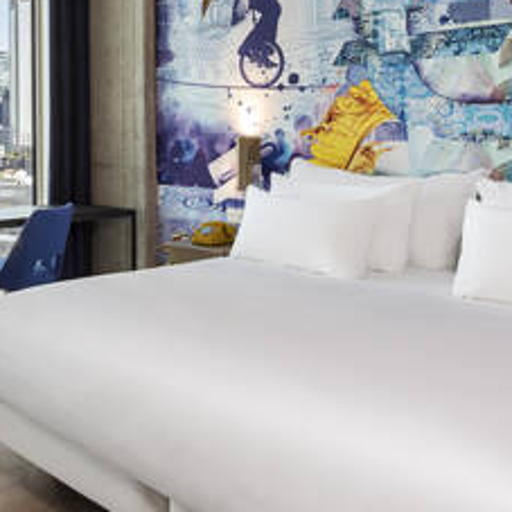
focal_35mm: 45
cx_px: -25
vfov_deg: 36.8
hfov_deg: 33.6
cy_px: 140
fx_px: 753
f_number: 16
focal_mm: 15
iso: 200
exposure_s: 1/5
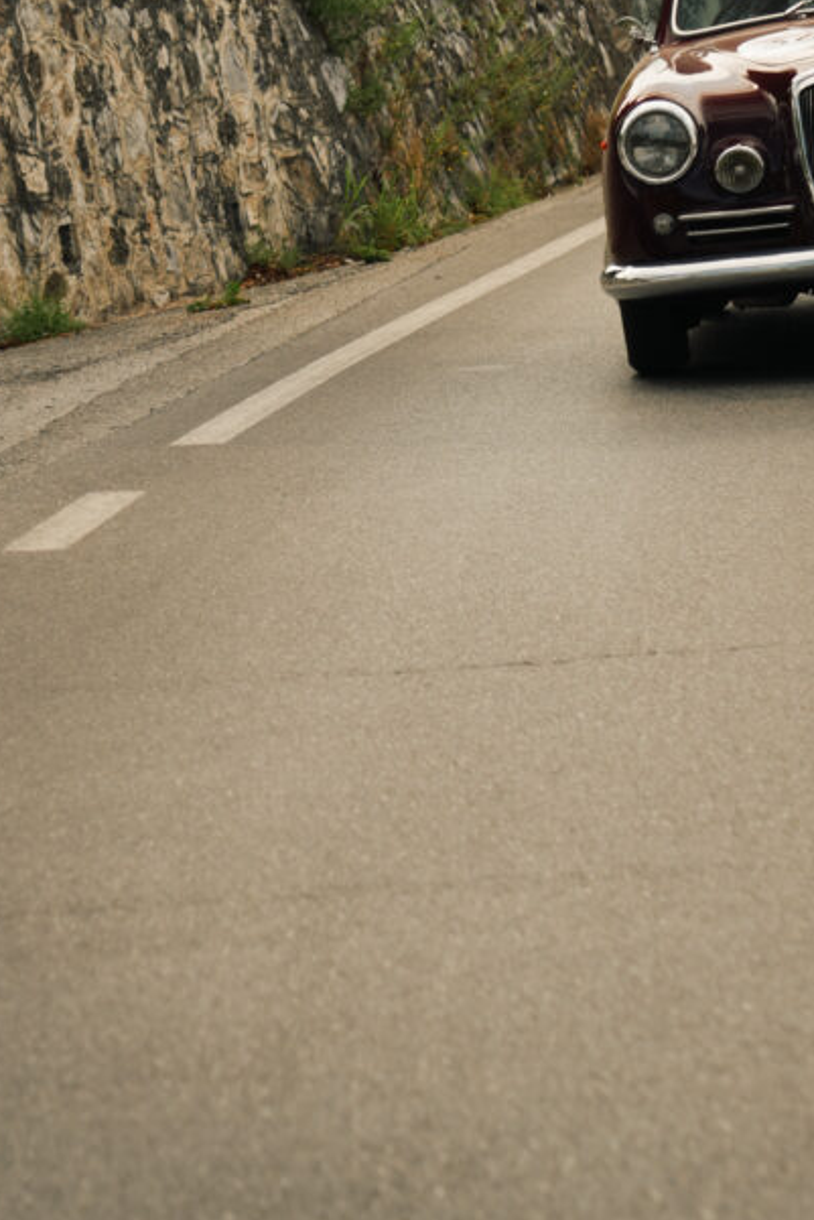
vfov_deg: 11.0
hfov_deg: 7.4
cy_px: -195
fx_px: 6237
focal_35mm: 184
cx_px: 870
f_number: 4
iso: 100
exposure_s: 1/250
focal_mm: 79
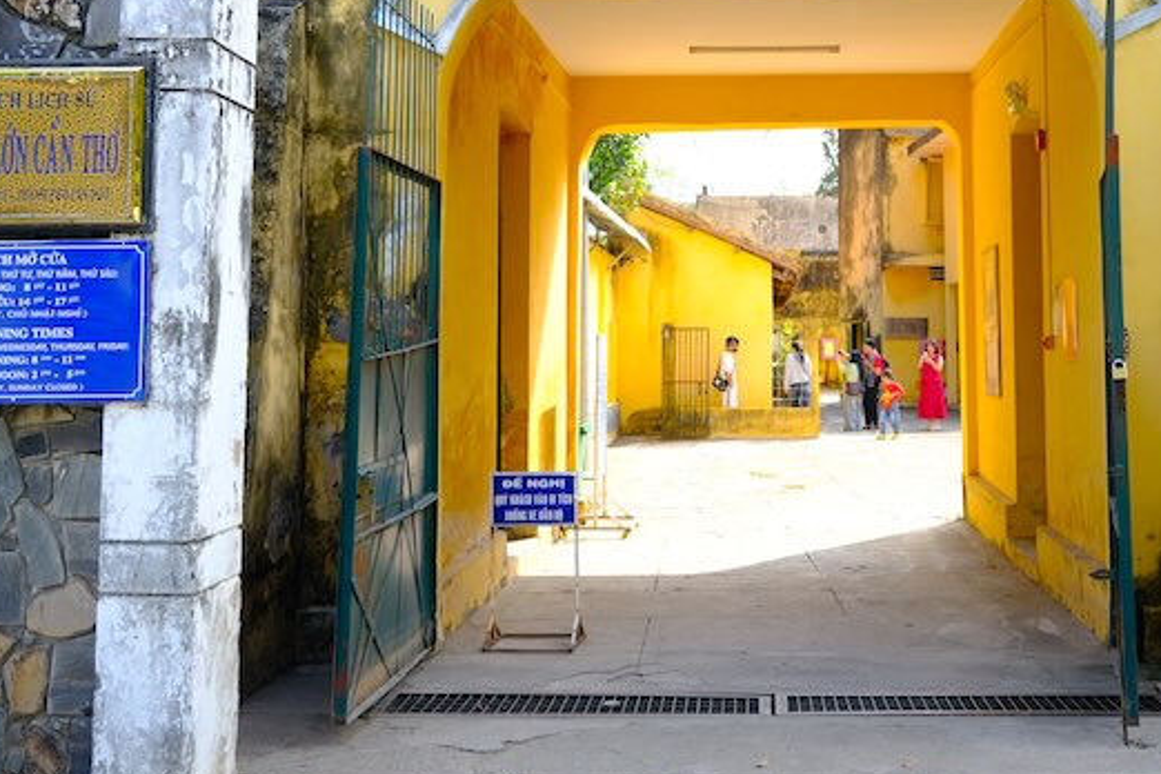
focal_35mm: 46
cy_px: 206
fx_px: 1483
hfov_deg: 42.5
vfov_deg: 28.9
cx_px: 714
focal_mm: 20.2
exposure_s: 1/400
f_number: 4
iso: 320
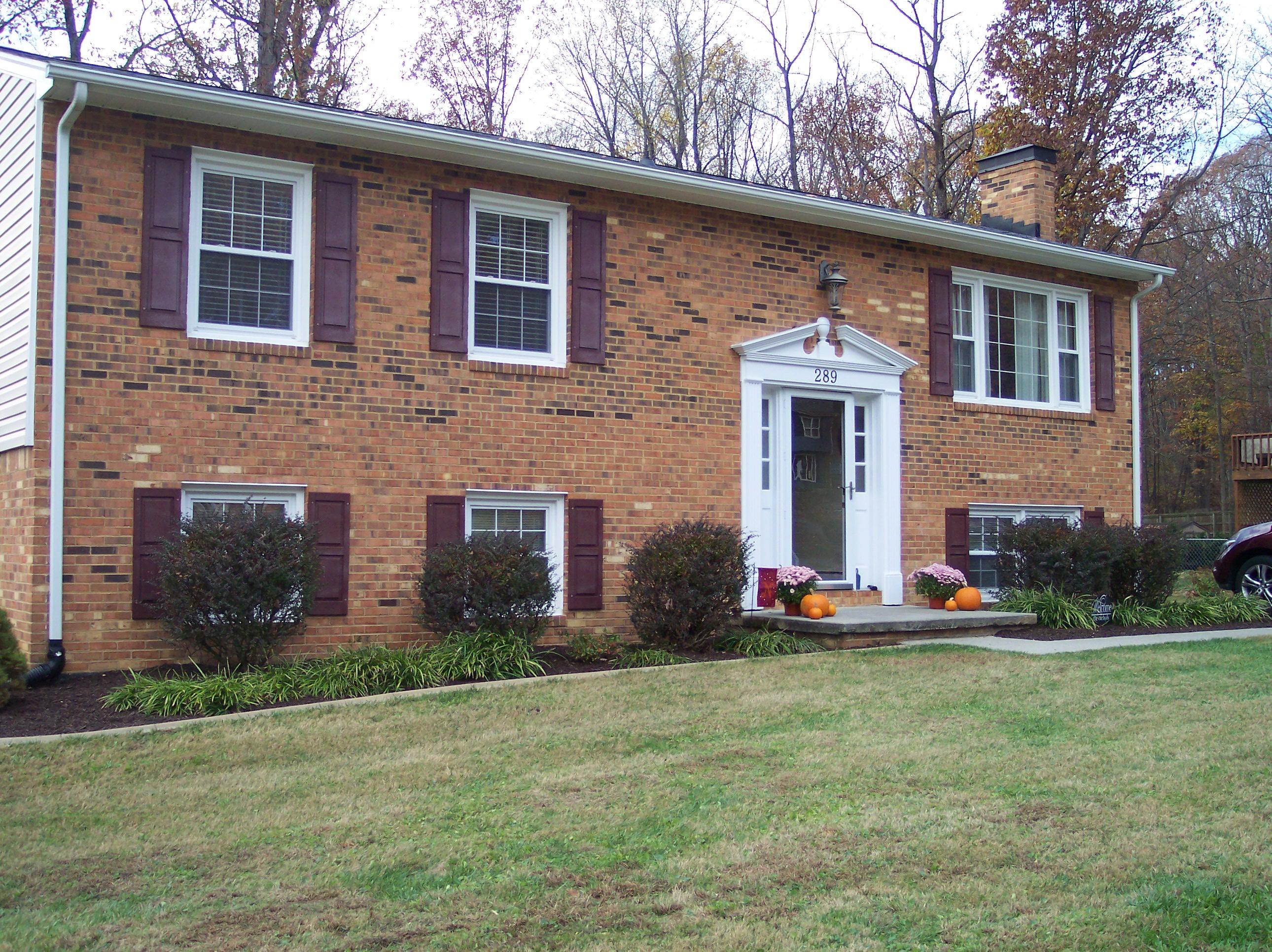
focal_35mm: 38
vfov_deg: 37.7
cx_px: 636
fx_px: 1396
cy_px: 476
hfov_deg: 49.0
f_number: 2.8
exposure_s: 1/500
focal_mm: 8
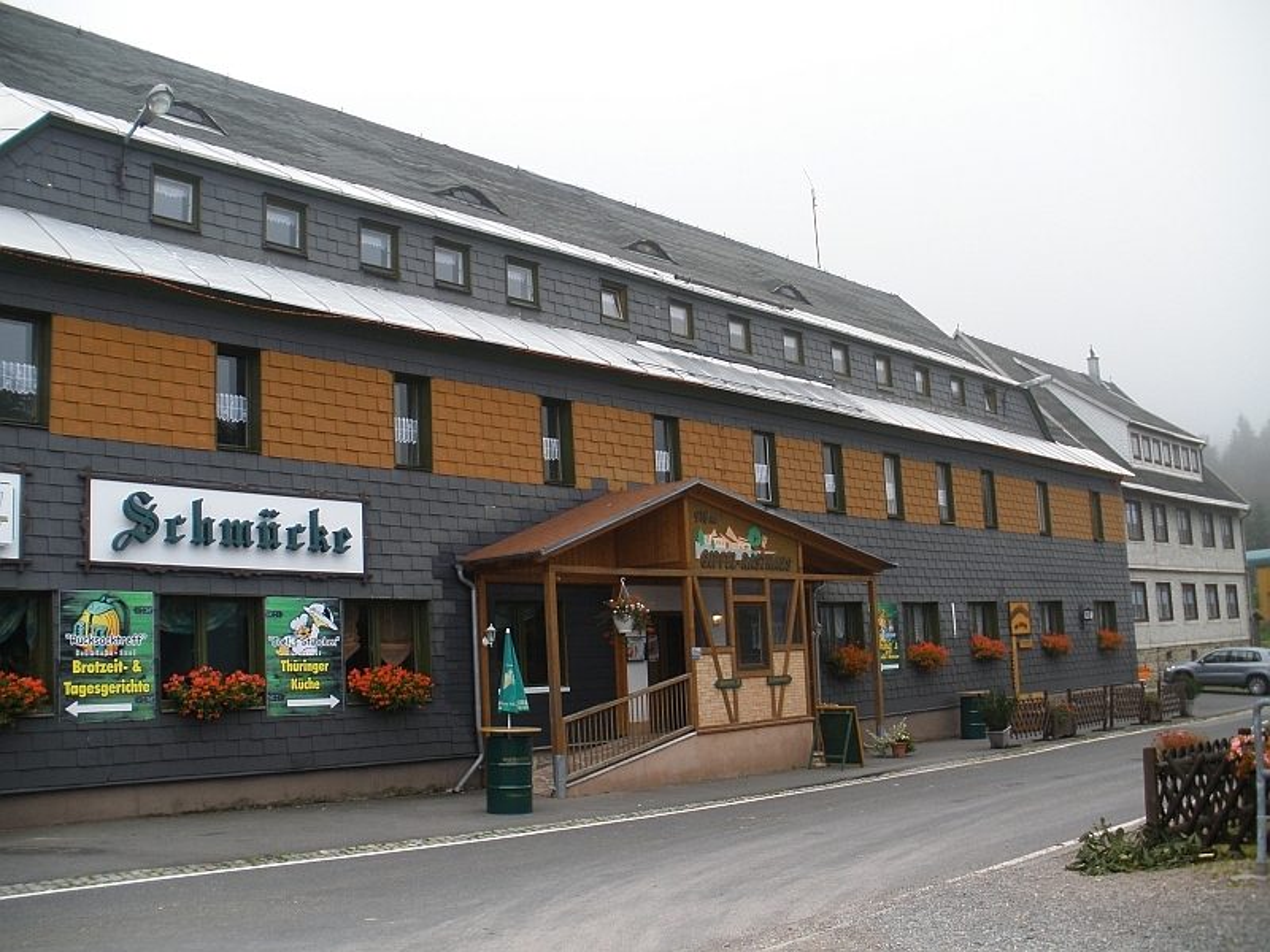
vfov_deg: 39.7
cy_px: 476
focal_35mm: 36
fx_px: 1321
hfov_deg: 51.4
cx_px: 635
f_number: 3.5
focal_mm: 6.3
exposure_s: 1/160
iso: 80
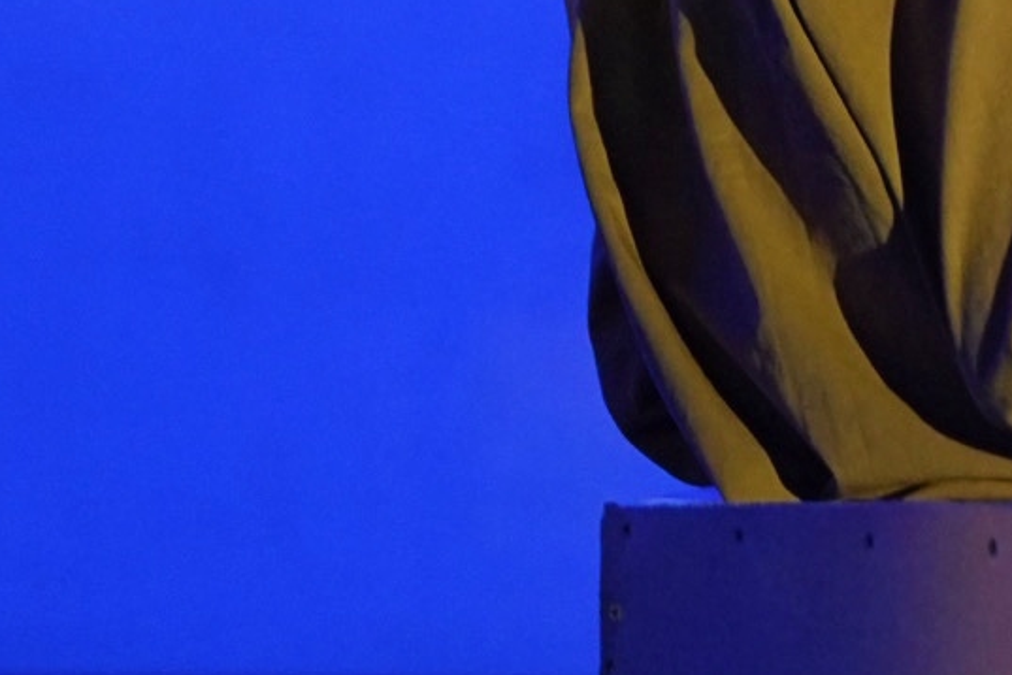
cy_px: -581
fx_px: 28249
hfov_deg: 2.0
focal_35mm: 1005
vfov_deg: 1.4
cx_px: 2043
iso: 800
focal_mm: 180
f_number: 2.8
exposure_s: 1/200
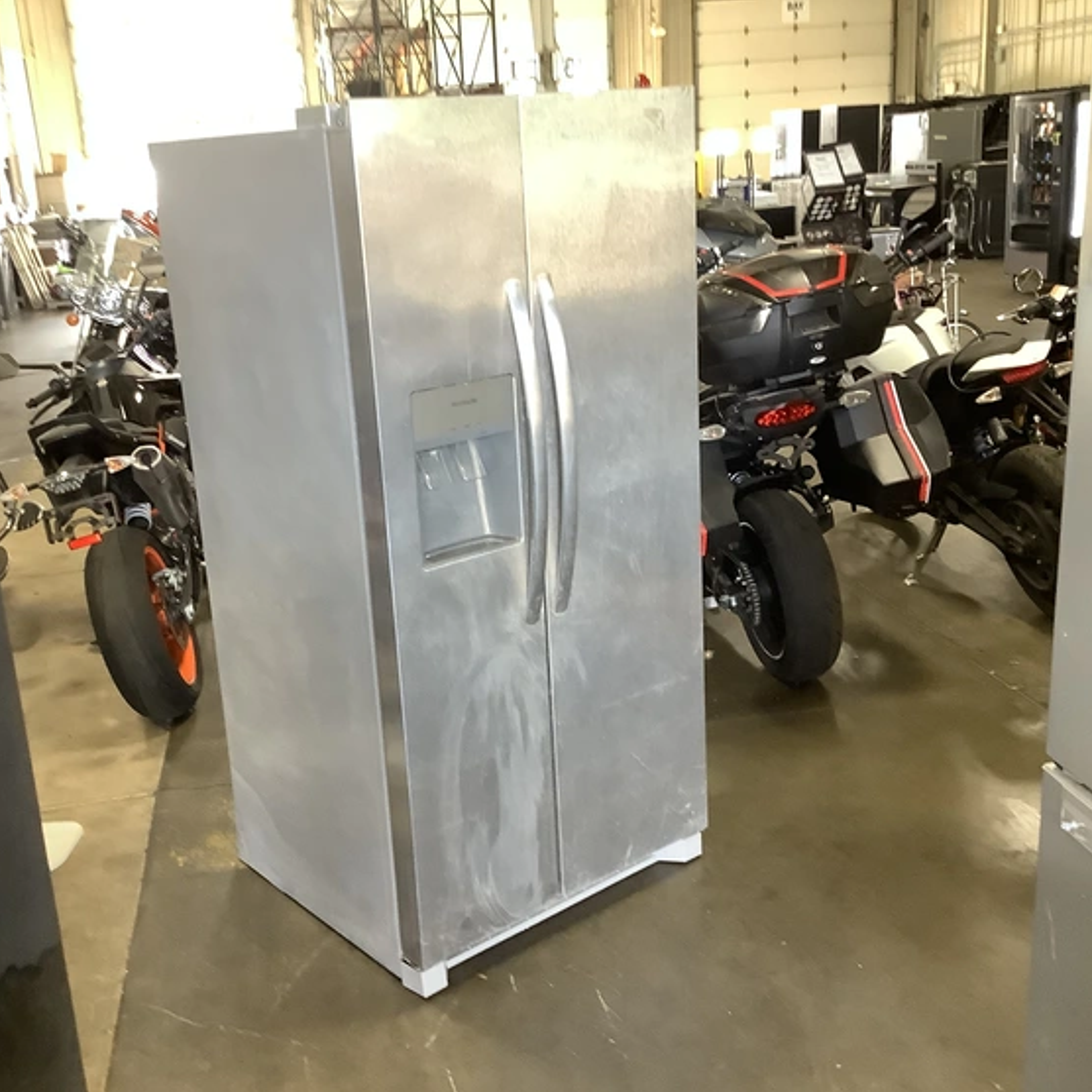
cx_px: 501
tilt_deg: -17.8
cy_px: 551
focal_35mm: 37
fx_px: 1321
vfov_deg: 44.9
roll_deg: +3.4
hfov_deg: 44.9
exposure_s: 1/30
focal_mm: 3.3
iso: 400
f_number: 2.4
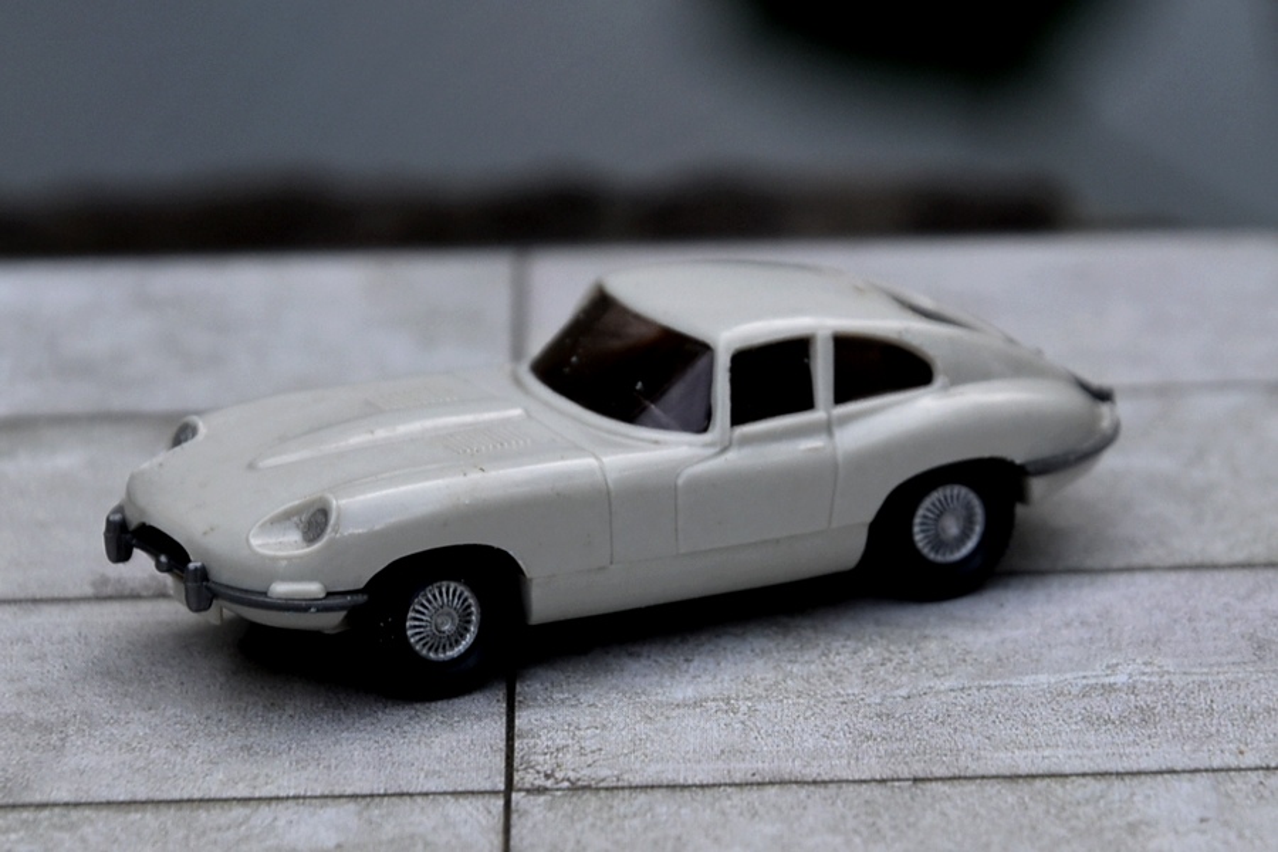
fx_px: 5591
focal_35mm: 158
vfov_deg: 8.7
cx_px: 639
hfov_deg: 13.0
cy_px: 426
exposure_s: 1/250
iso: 280
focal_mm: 105
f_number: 8
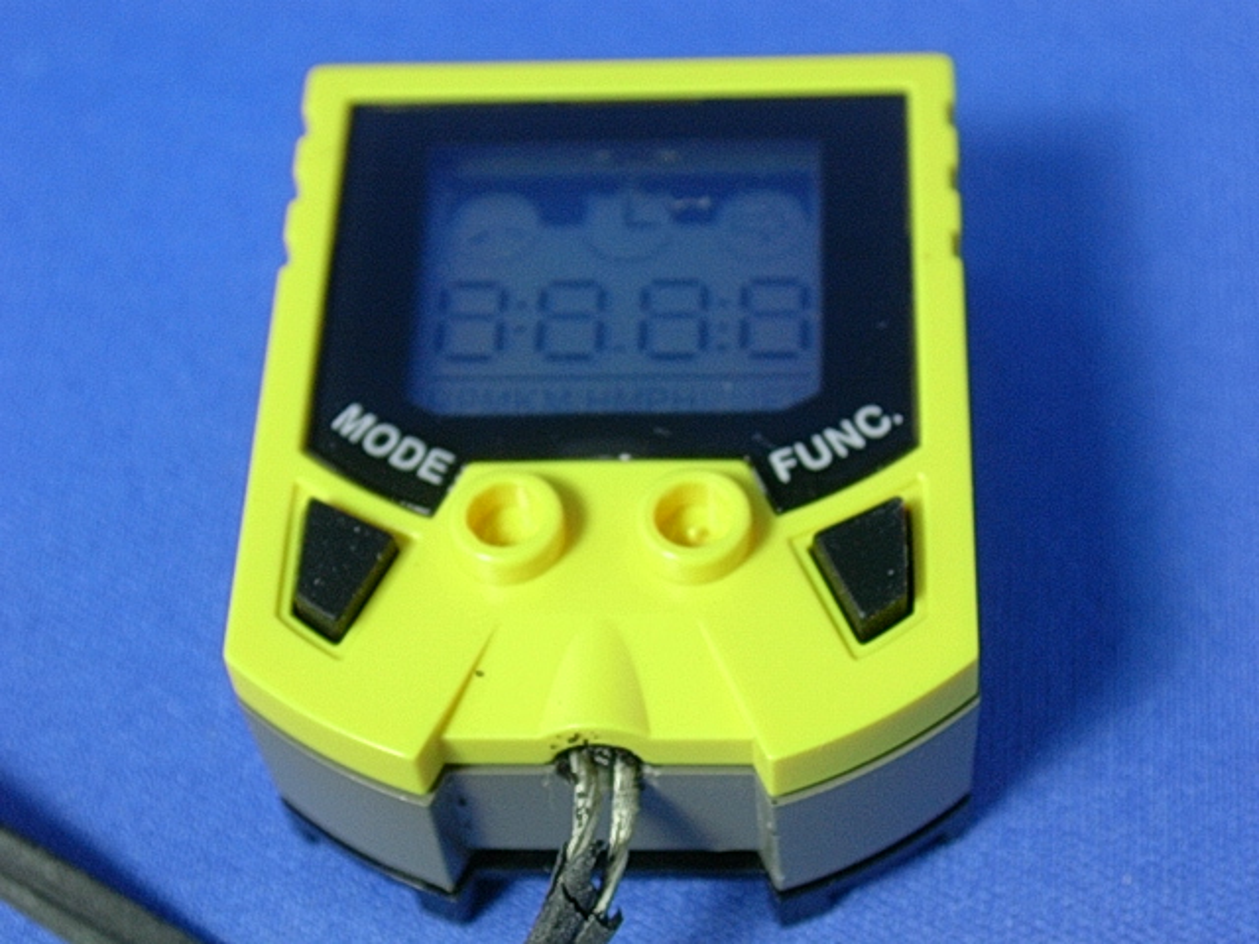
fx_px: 2728
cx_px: 630
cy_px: 472
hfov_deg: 26.0
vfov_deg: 19.6
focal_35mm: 75
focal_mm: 11.3
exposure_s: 1/6.9
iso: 70
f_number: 3.8
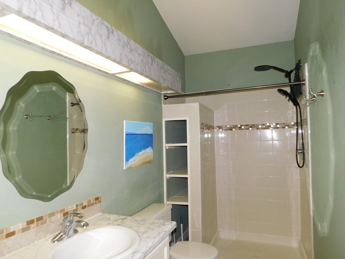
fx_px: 239
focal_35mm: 24
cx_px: 173
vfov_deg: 56.8
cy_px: 131
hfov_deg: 71.6
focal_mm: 4
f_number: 3
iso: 200
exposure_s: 1/30
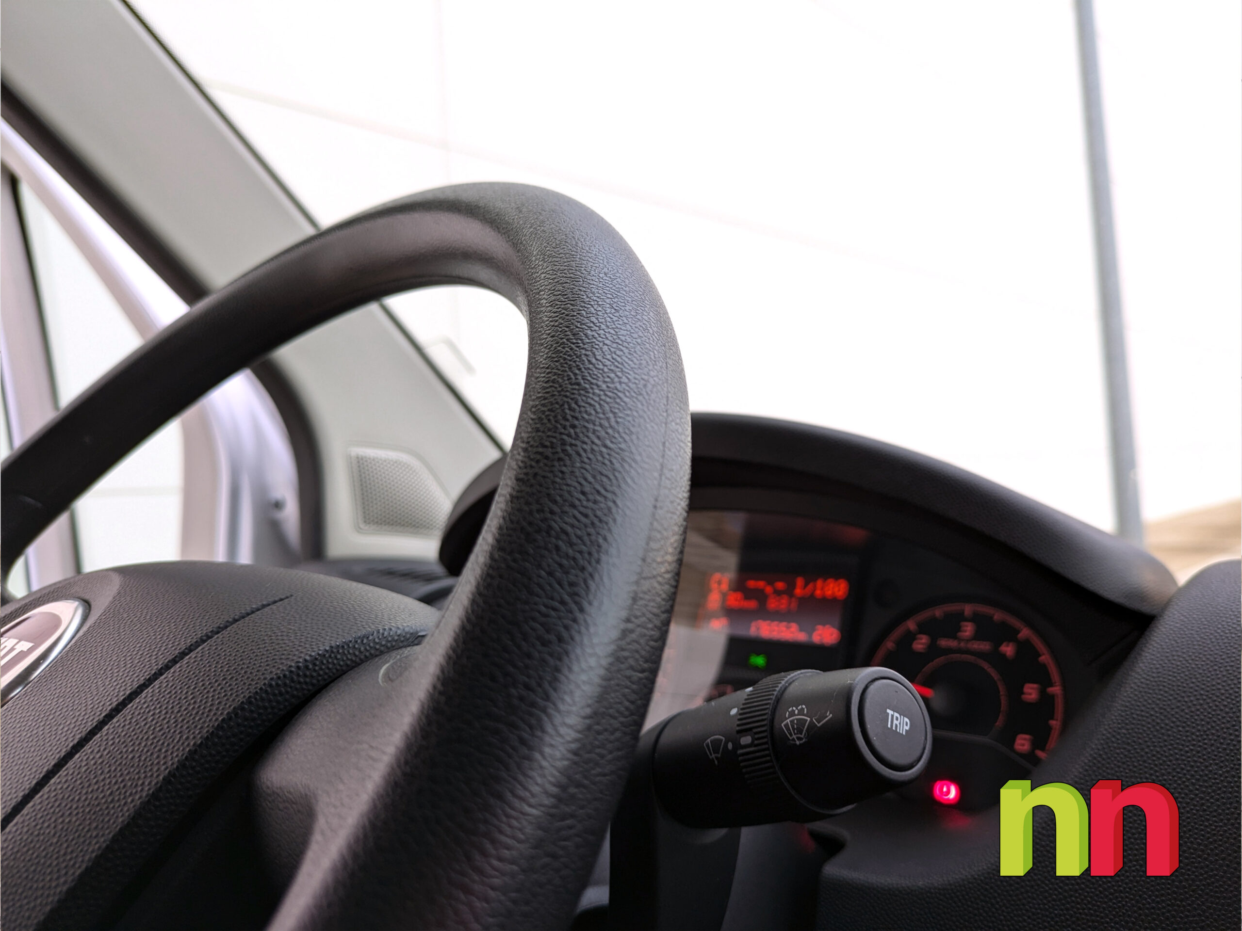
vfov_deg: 56.8
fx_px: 861
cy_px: 466
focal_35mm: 24
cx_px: 621
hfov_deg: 71.6
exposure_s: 1/3200
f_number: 1.8
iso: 80
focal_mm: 6.86
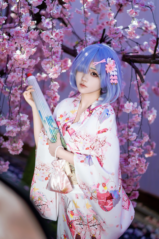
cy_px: 120
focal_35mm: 85
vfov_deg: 23.9
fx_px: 563
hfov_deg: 16.1
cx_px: 80
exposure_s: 1/1600
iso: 100
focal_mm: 85
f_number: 1.8
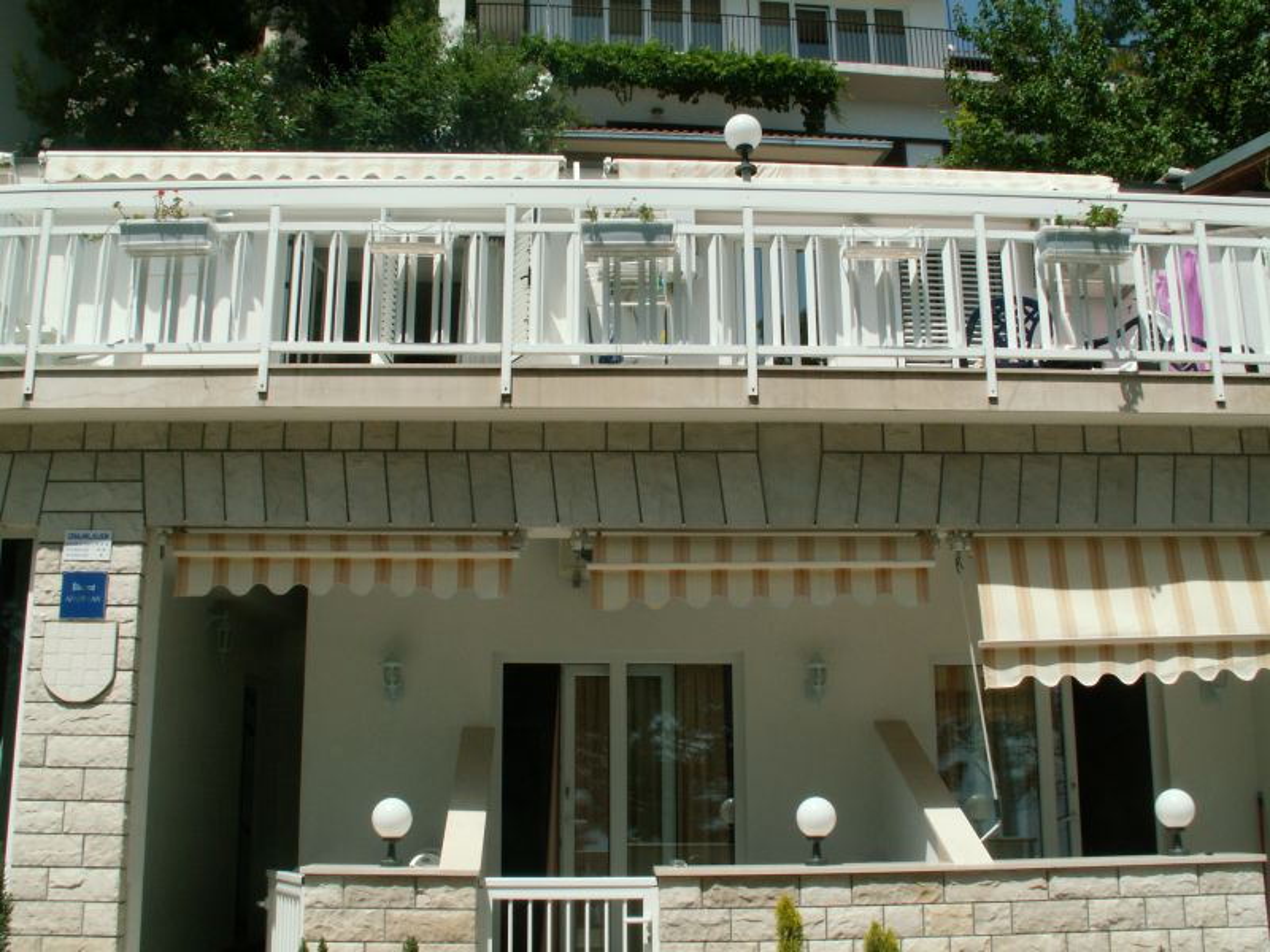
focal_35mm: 35
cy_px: 476
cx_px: 635
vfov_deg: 40.7
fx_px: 1284
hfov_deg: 52.6
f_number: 8
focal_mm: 5.86
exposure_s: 1/200
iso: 50
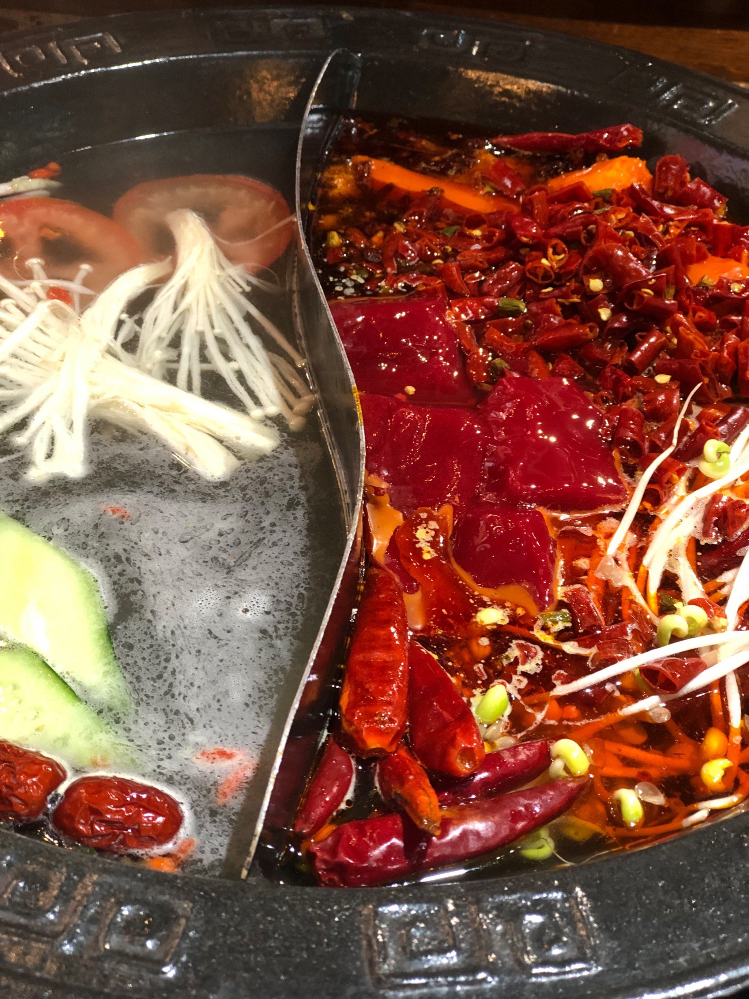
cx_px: 374
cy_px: 500
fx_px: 1644
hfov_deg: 25.7
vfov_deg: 33.8
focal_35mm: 57
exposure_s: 1/33
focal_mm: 6.6
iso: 200
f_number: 2.8
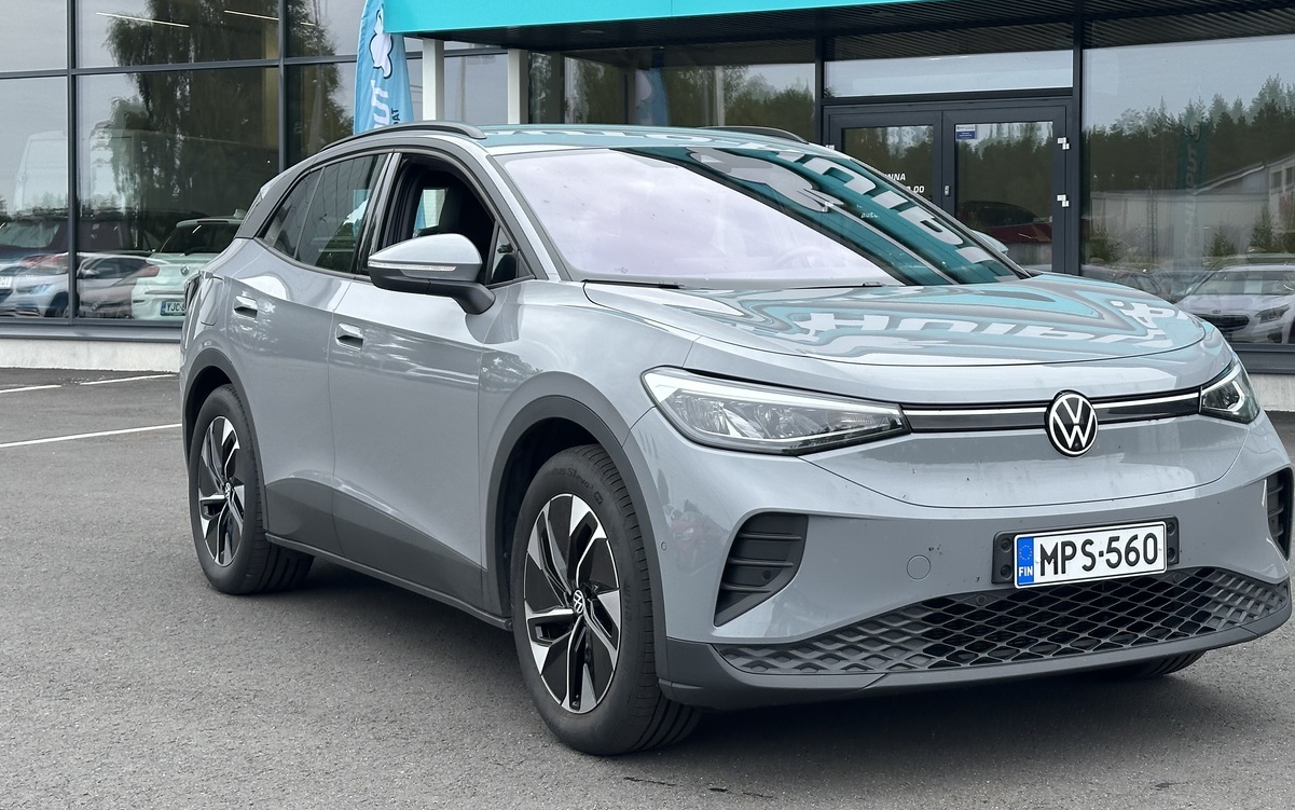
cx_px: 745
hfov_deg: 33.4
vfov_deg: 21.3
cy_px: 300
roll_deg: +0.8
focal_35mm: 61
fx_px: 2153
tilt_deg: +0.5
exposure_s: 1/1019
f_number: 1.78
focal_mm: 6.86
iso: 64
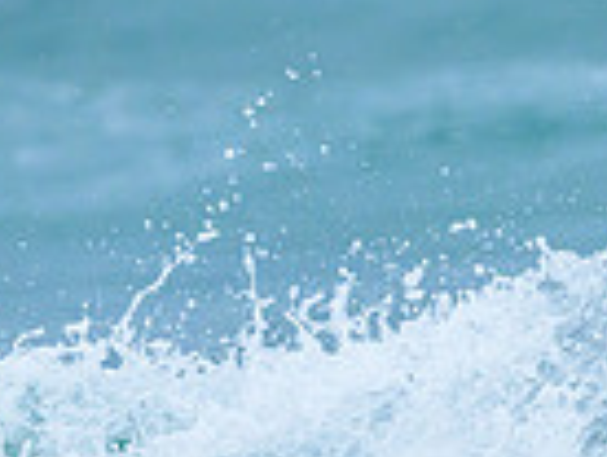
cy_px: 735
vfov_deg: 0.4
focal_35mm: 4215
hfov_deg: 0.5
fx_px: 74040
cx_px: 607
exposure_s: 1/3200
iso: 800
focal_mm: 800
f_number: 6.3
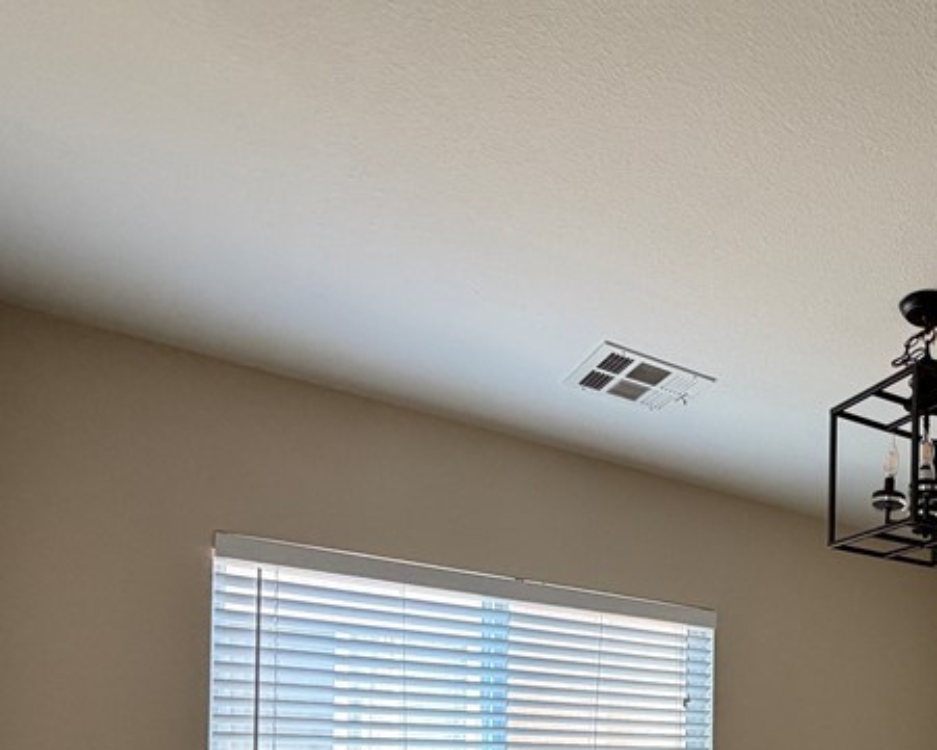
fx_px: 860
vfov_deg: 40.7
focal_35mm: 31
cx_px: 898
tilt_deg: +0.3
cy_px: 762
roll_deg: -1.0
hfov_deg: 48.9
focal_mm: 2.22
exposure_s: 1/81
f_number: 2.2
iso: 320
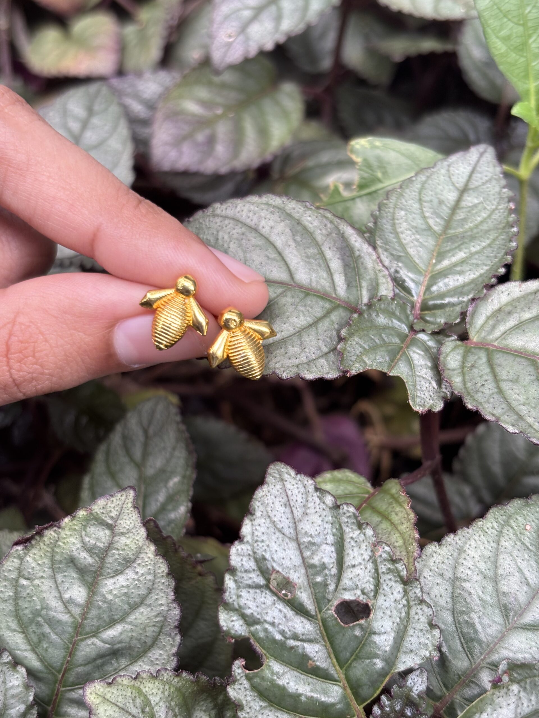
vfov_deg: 36.8
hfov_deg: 28.0
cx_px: 270
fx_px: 1080
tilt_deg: -57.5
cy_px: 359
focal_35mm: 52
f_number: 1.6
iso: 40
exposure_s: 1/121
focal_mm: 5.96
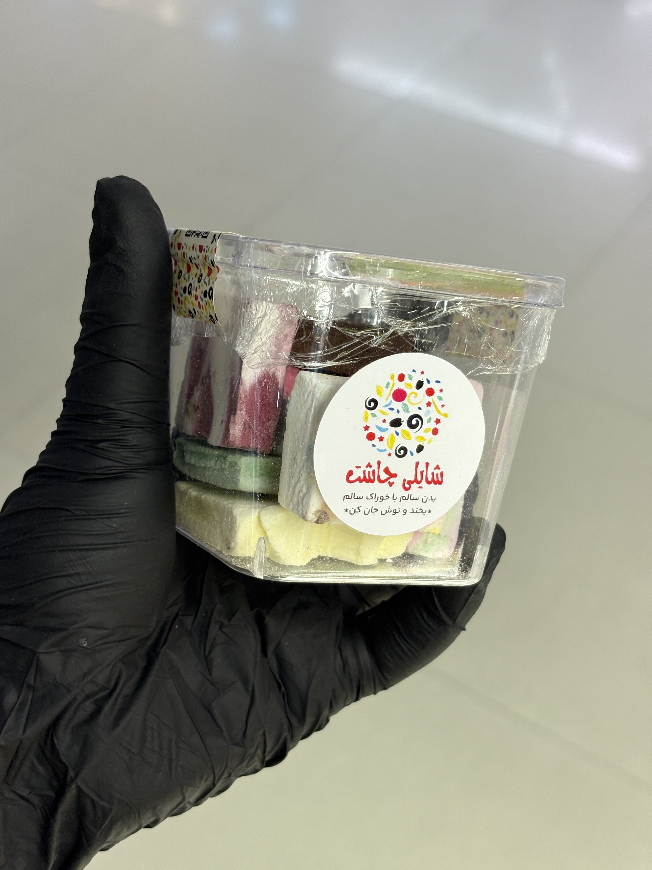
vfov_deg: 36.8
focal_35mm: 52
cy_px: 435
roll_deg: +4.1
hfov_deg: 28.0
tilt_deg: -43.1
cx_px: 326
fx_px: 1306
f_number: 1.6
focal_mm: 5.96
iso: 64
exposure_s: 1/100
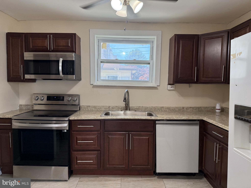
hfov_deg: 71.6
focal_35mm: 24
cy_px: 94
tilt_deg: -2.8
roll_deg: -0.6
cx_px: 126
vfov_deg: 56.8
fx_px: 174
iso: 160
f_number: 1.78
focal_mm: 6.76
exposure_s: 1/145
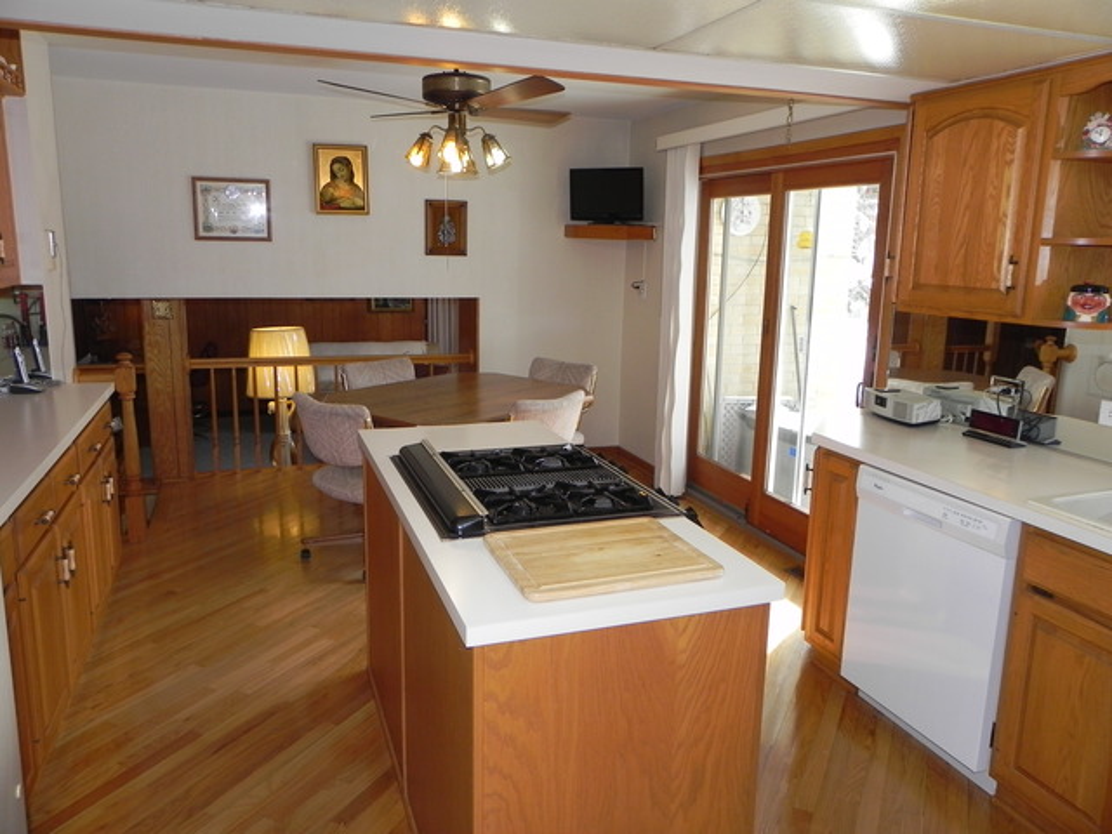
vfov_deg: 53.1
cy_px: 417
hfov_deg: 67.3
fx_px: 835
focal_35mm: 26
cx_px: 556
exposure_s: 1/96.6
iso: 160
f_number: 4
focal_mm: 4.6
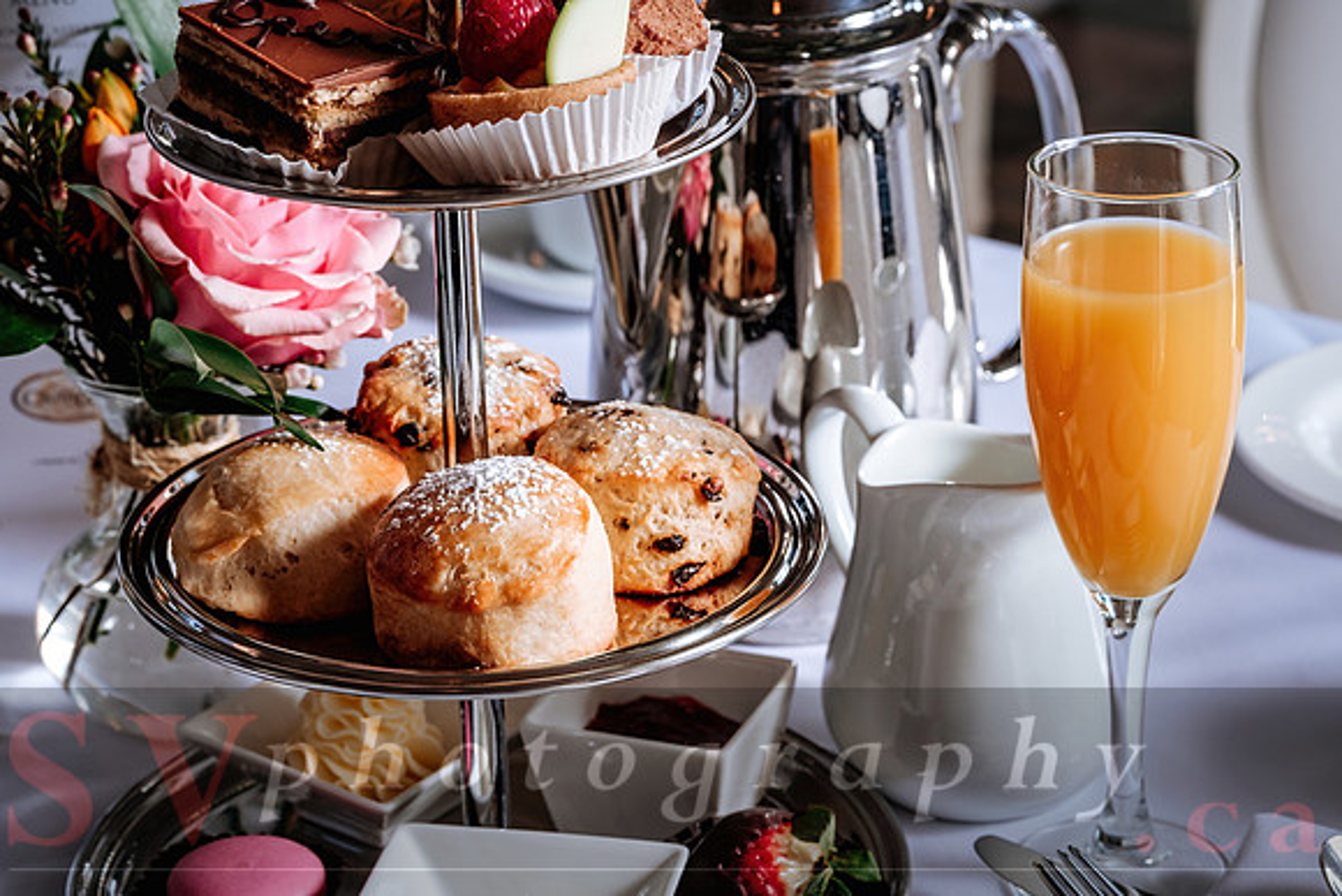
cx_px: 671
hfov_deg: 22.1
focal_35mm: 92
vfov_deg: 14.9
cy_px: 448
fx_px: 3430
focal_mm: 61
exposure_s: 1/125
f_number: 8
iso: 200
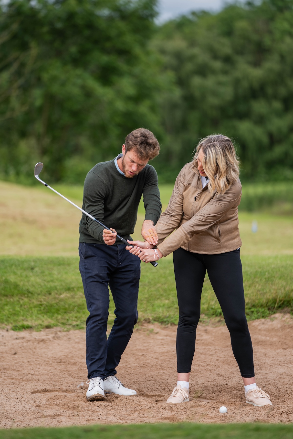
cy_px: 220
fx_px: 2124
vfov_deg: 11.8
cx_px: 146
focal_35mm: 174
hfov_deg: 7.9
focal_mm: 174
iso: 100
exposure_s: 1/640
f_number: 2.8
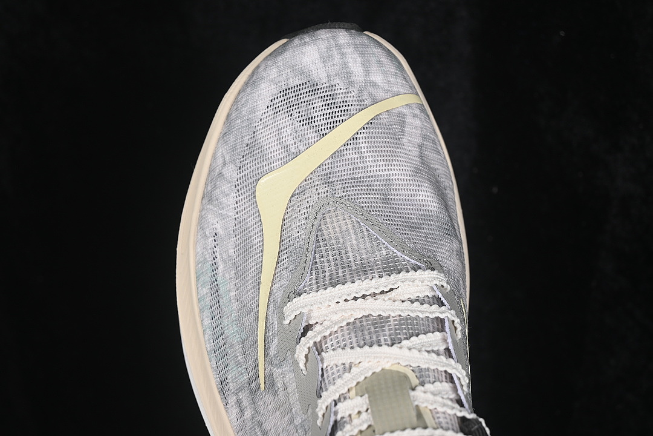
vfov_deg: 18.2
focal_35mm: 75
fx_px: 1360
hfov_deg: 27.0
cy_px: 218
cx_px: 326
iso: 160
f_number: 7.1
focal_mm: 50
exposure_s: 1/80
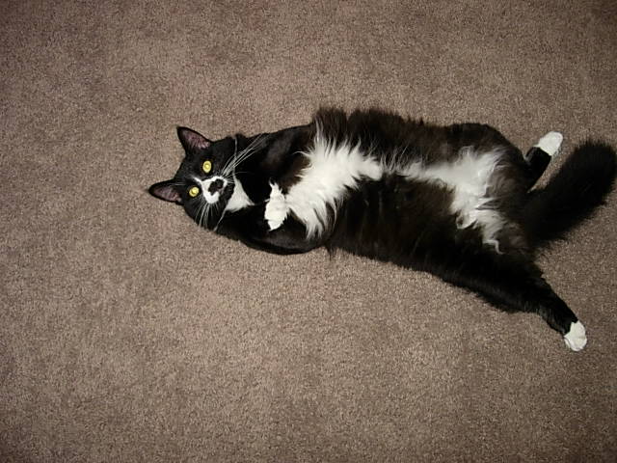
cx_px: 308
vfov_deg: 37.7
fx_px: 677
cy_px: 232
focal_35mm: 38
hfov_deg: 49.0
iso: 79
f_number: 2.8
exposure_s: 1/64
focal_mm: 7.8
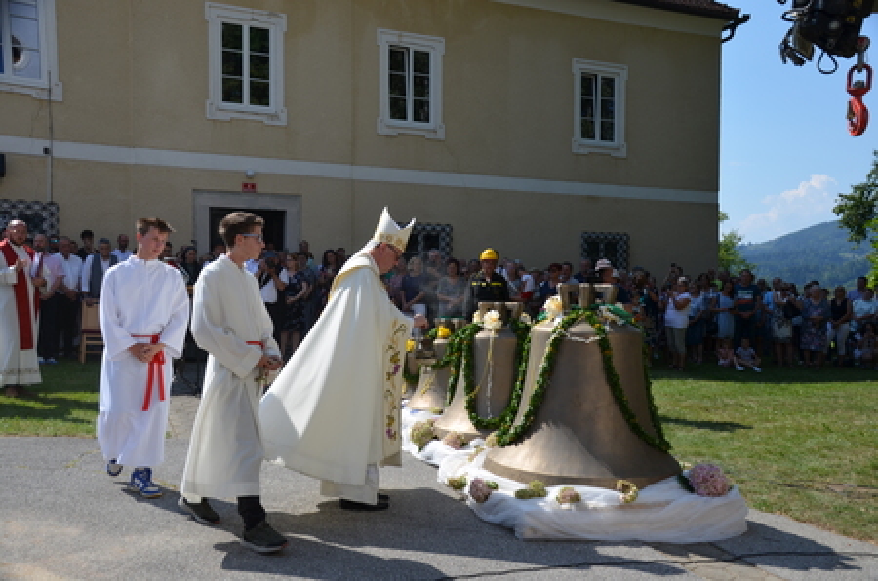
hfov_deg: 49.6
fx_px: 949
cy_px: 290
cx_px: 439
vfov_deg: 34.1
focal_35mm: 39
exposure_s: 1/250
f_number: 8
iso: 100
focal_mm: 26
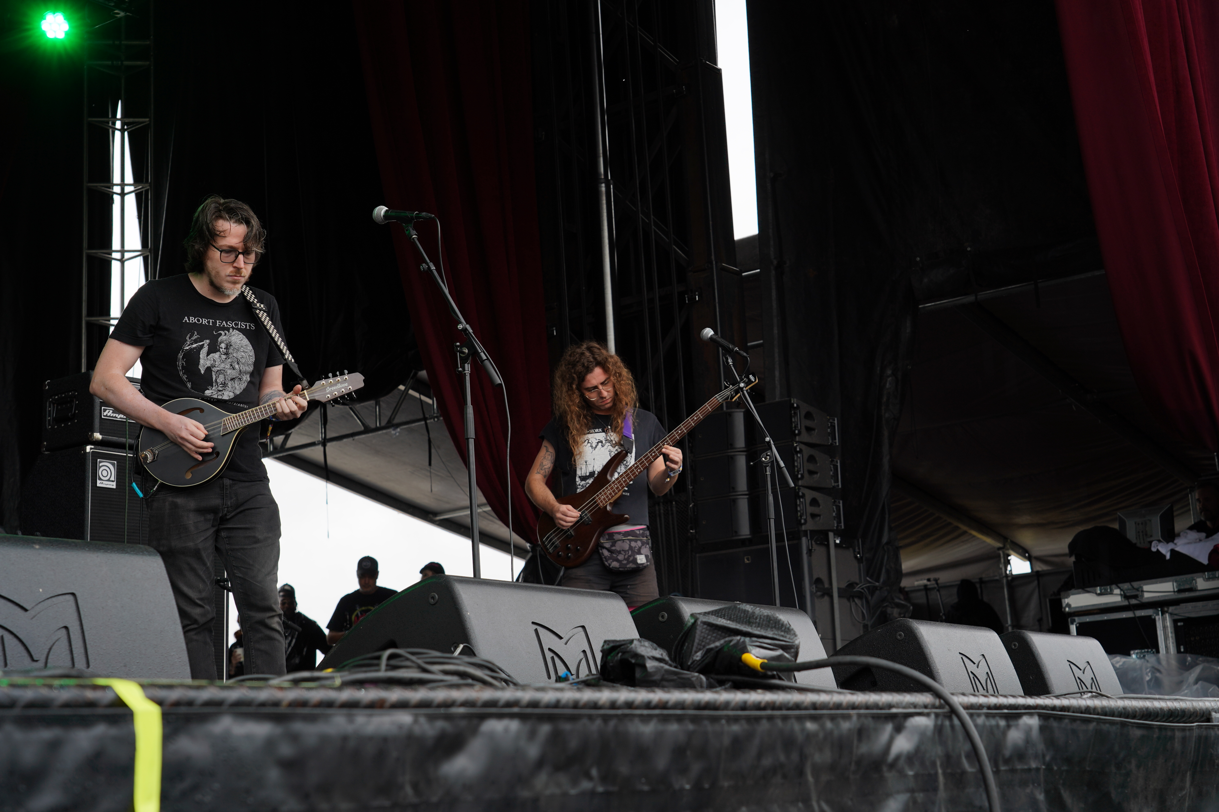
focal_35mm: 52
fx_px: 1761
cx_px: 610
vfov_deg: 26.0
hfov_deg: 38.2
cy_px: 406
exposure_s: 1/160
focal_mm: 52
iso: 100
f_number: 6.3
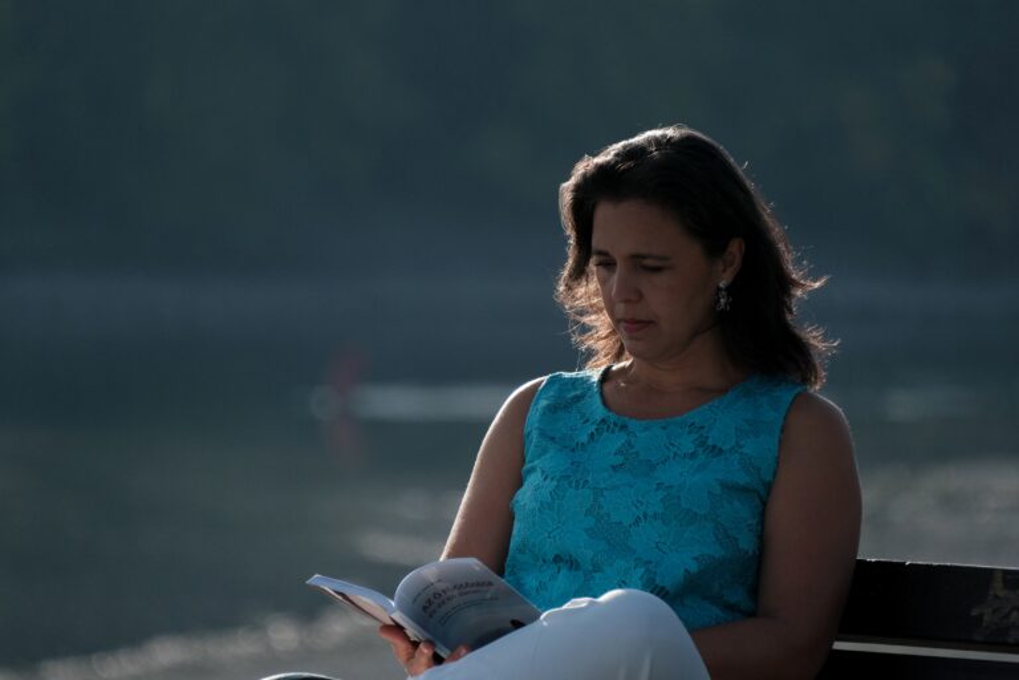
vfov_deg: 3.2
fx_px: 12284
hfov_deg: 4.8
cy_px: 340
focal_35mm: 434
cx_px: 510
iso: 640
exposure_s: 1/2000
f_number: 6.3
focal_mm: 289.3
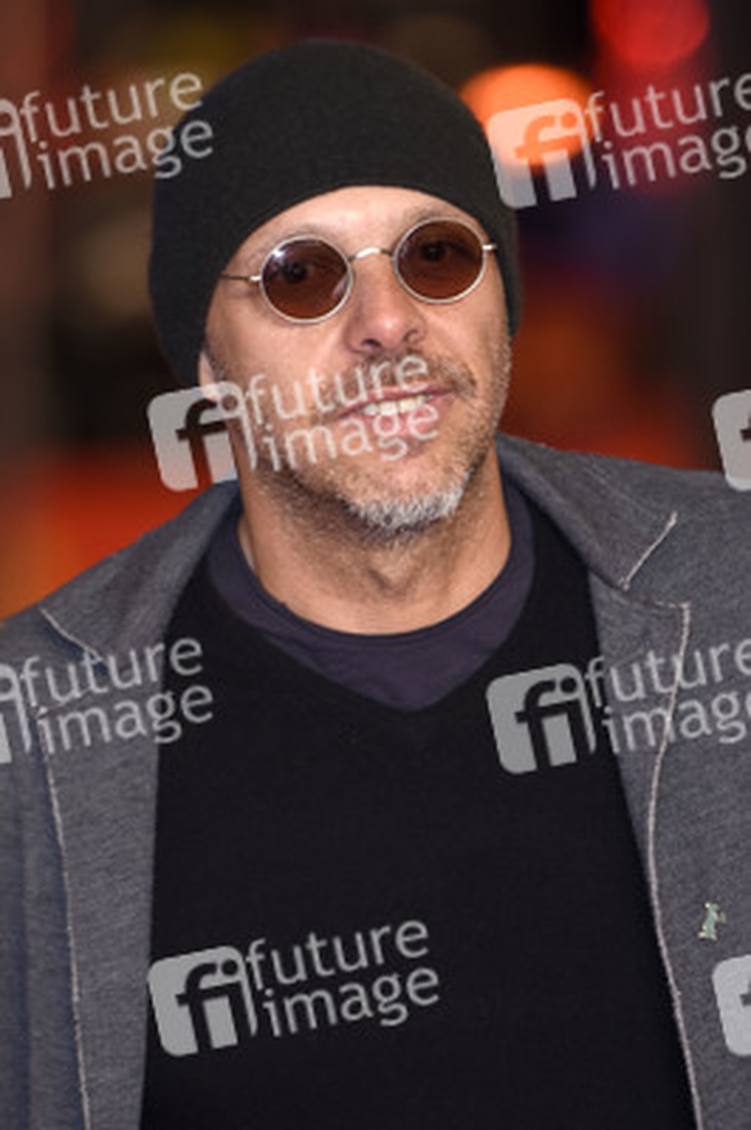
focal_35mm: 300
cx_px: 376
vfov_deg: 6.9
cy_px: 565
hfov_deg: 4.6
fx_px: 9403
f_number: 3.2
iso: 640
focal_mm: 200
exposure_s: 1/200
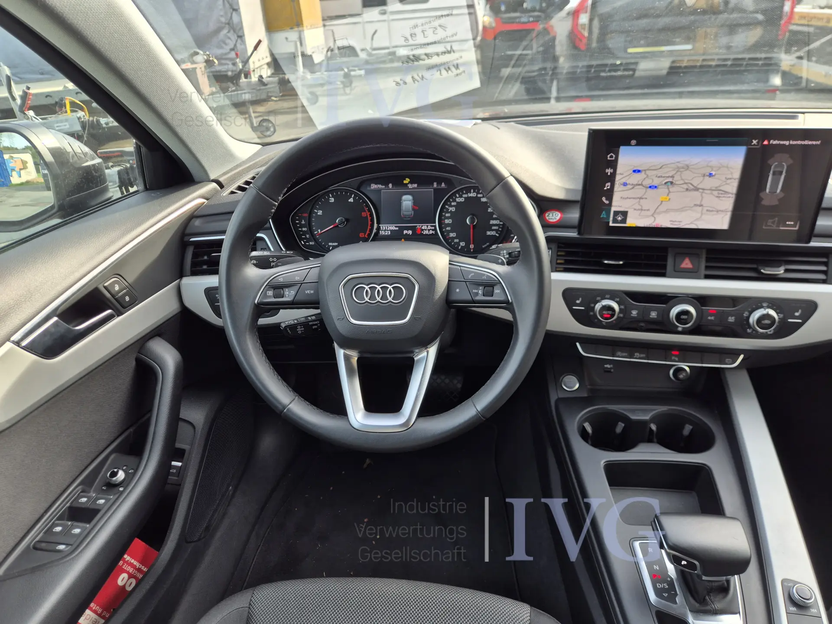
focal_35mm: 23
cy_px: 312
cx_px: 416
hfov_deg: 73.9
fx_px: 553
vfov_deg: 58.9
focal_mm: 5.4
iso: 32
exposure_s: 1/180
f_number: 1.8
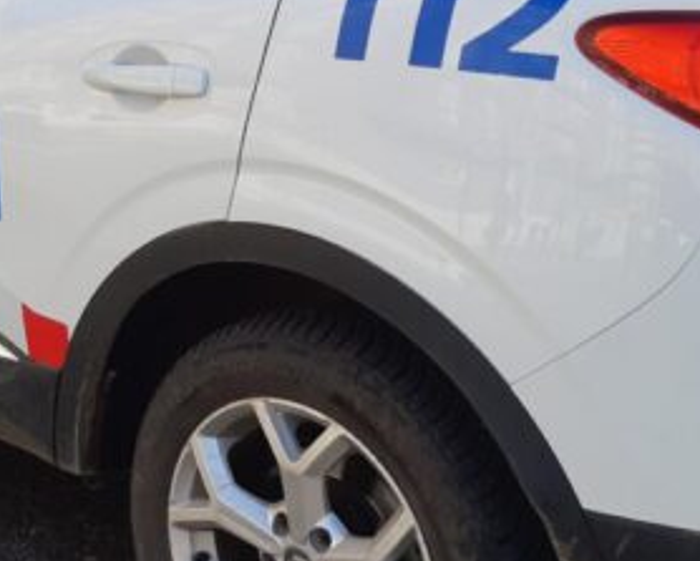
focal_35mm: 70
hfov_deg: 26.5
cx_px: 116
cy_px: 262
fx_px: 1452
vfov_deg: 21.9
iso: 40
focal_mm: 3.93
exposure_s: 1/627
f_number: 1.7
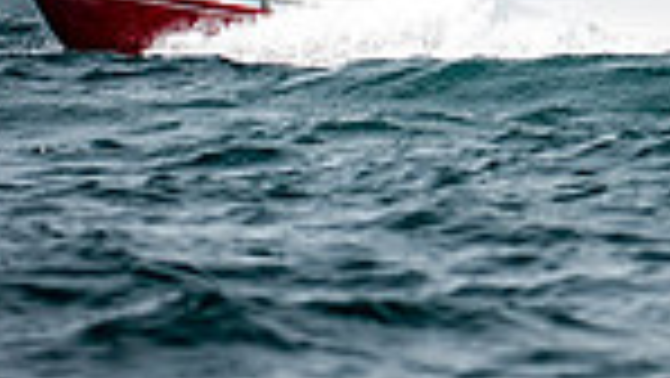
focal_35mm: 894
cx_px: 1021
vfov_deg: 1.4
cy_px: -428
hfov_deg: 2.4
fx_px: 15891
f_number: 5
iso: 400
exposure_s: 1/4000
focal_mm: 220
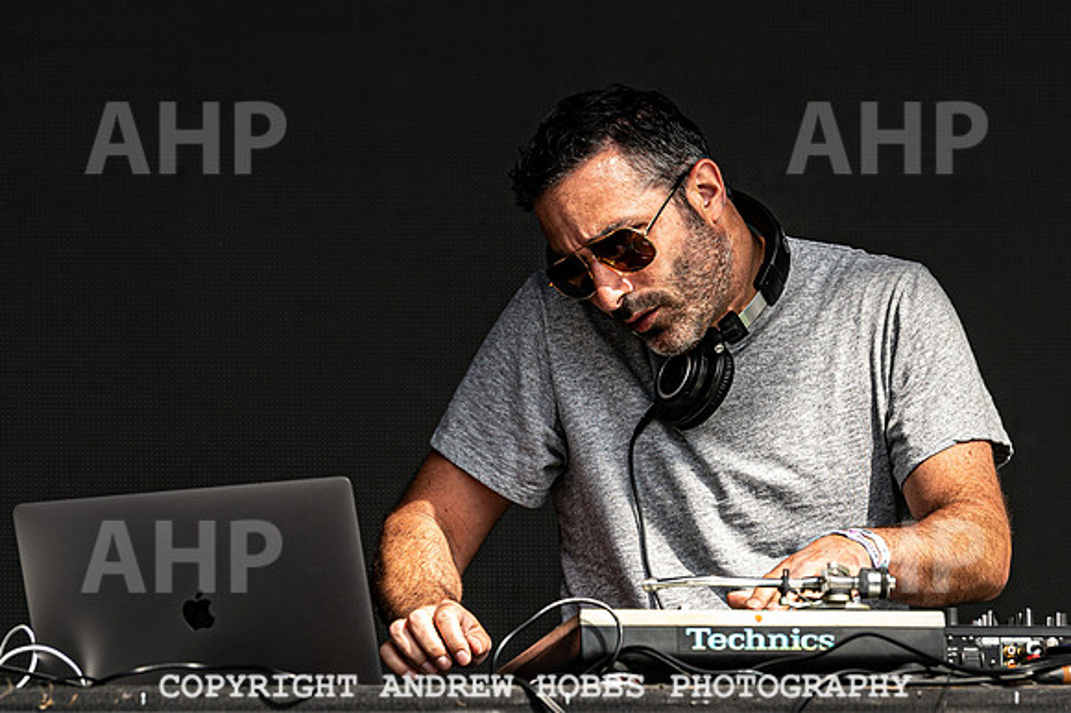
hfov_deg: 7.2
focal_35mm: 286
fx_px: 8511
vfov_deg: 4.8
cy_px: 294
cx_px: 594
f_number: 5
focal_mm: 200
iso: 160
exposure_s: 1/1000
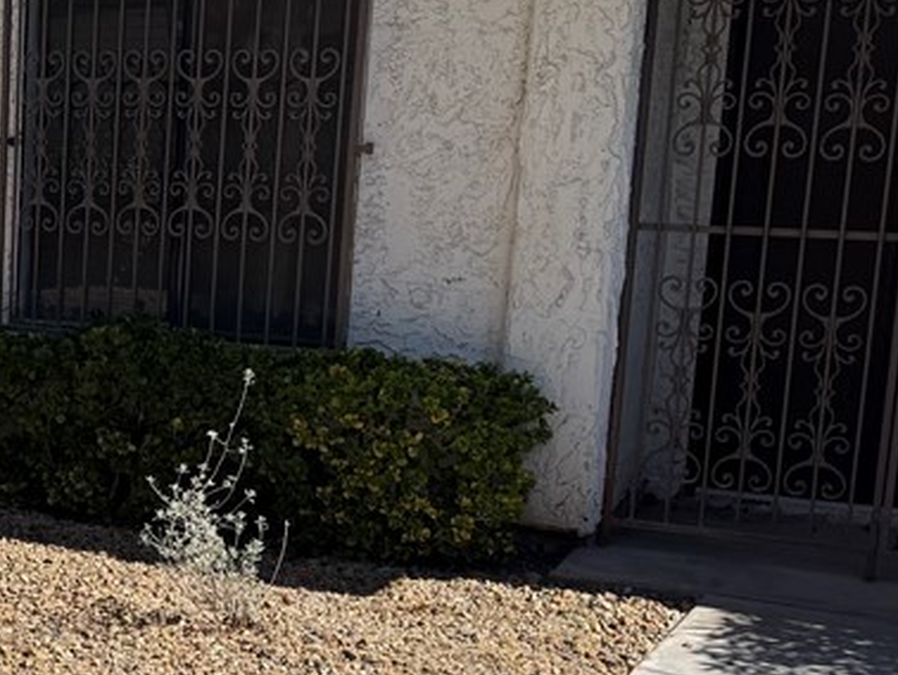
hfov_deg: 27.8
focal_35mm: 65
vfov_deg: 22.5
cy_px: 442
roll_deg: -1.2
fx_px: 1687
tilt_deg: -8.3
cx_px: -26
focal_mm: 6.76
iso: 80
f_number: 1.78
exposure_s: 1/4673
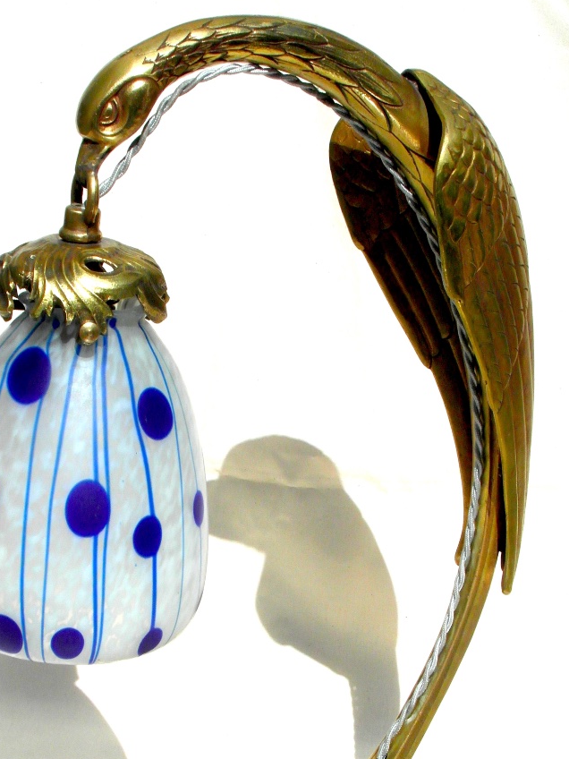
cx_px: 268
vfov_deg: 25.9
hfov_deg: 19.6
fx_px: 1644
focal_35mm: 75
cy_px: 502
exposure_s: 1/1000
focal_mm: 8.7
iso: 80
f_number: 6
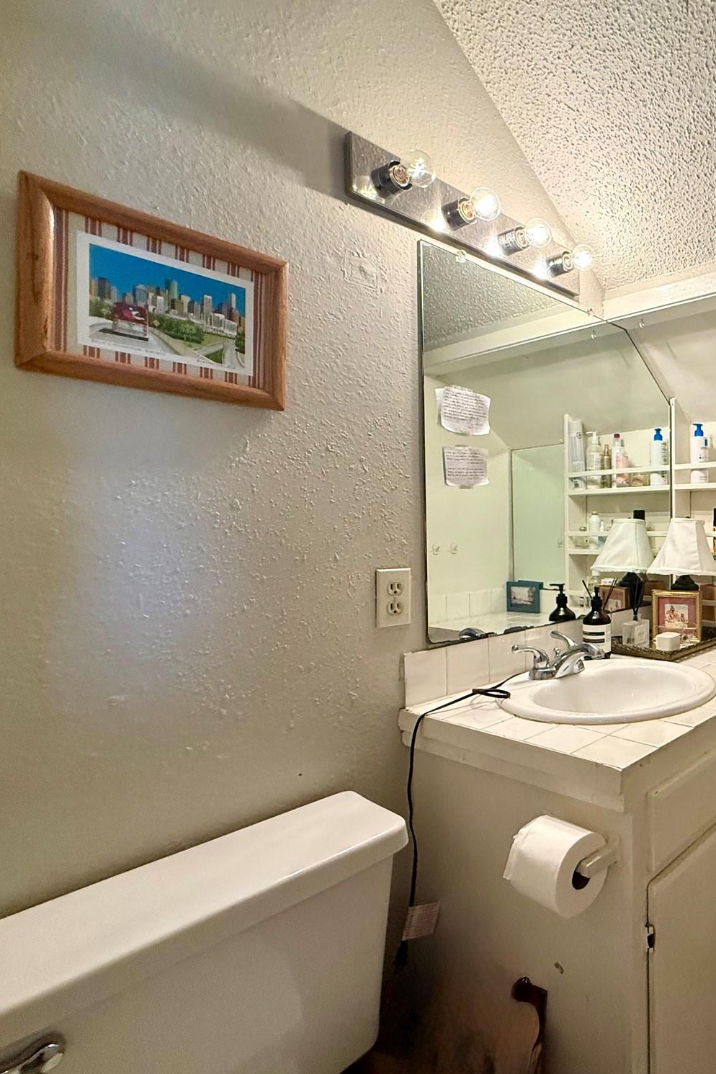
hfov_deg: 51.3
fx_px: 597
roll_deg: +0.6
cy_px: 540
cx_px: 696
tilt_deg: -0.2
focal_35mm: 20
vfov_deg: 84.0
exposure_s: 1/120
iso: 200
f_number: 2.2
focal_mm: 2.22
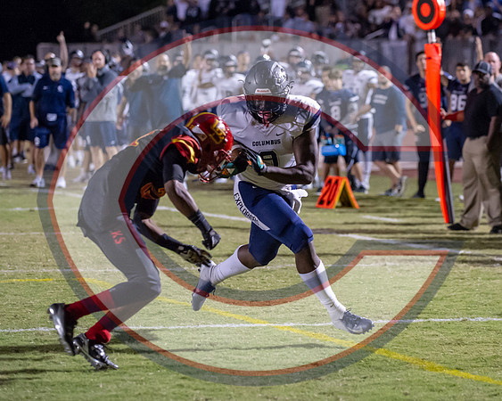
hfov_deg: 10.9
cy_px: 189
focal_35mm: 178
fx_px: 2640
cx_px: 310
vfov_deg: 8.7
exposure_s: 1/800
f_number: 2.8
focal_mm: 120
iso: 5000
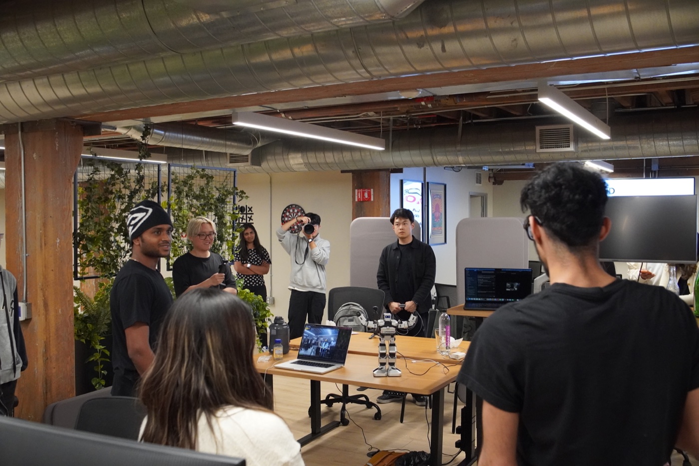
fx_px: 670
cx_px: 350
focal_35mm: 34
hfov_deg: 55.1
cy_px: 233
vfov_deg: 38.4
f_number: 4
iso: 4000
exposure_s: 1/160
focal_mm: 23
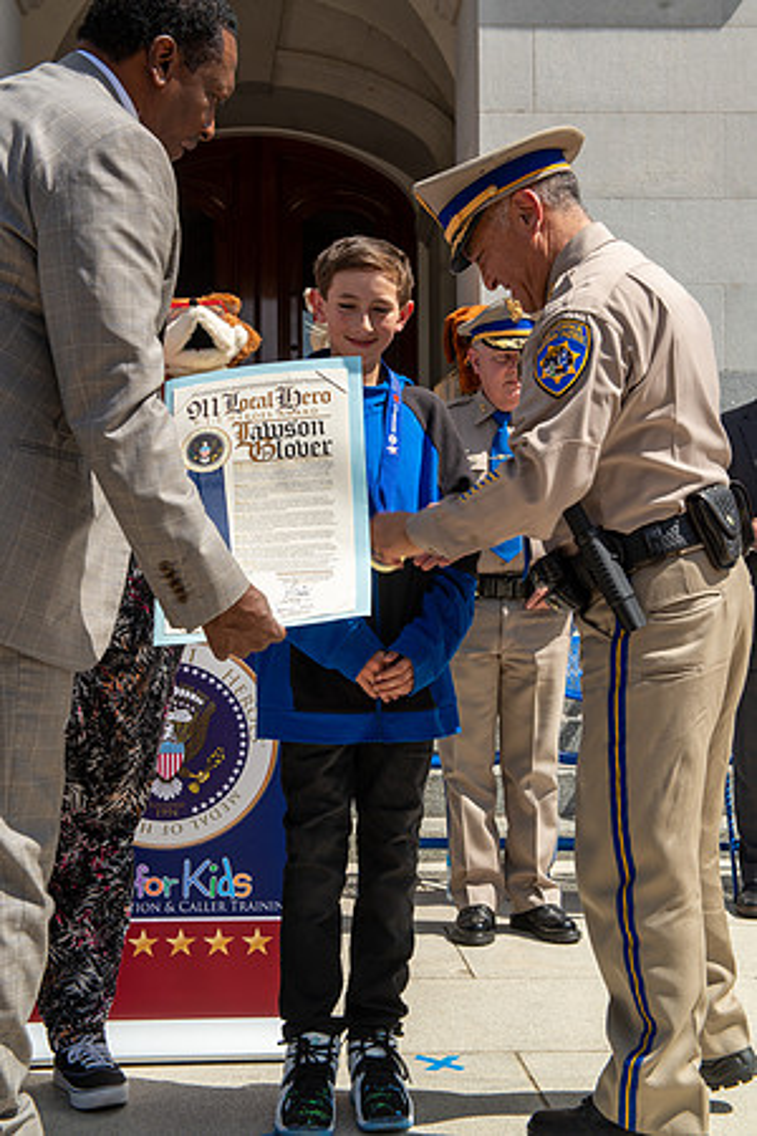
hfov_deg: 27.0
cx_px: 378
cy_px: 568
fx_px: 1577
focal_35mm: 50
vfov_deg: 39.6
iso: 100
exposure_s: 1/200
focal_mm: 50
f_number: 8
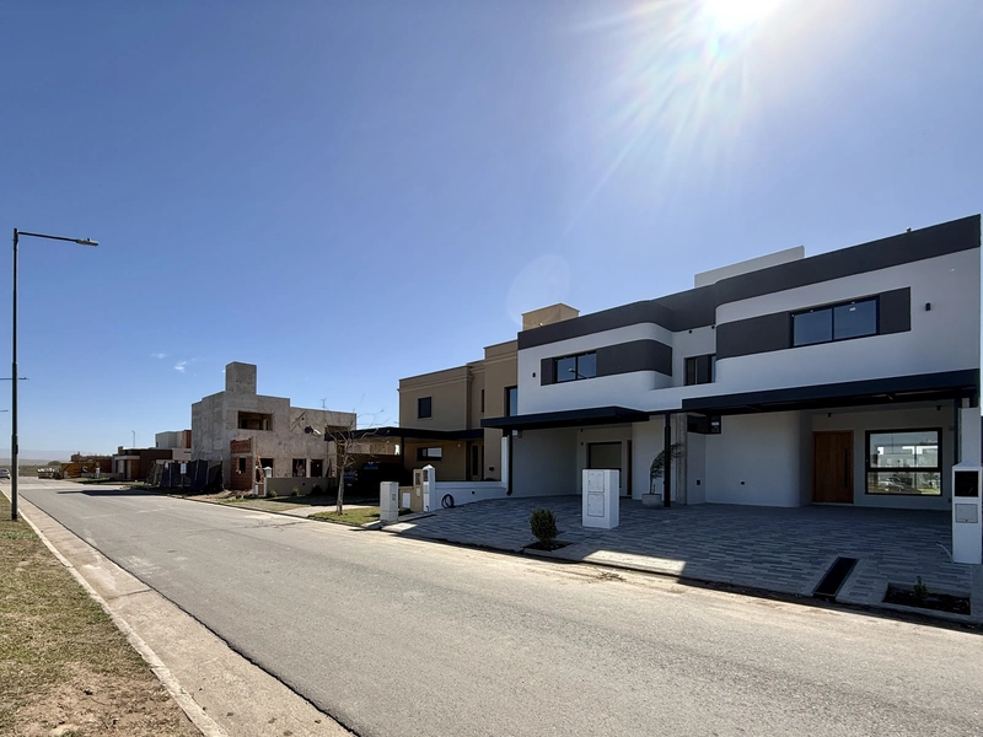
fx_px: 398
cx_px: 492
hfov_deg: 102.1
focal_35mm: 14
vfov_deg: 85.7
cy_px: 368
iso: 50
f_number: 2.2
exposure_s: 1/2320
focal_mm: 2.22
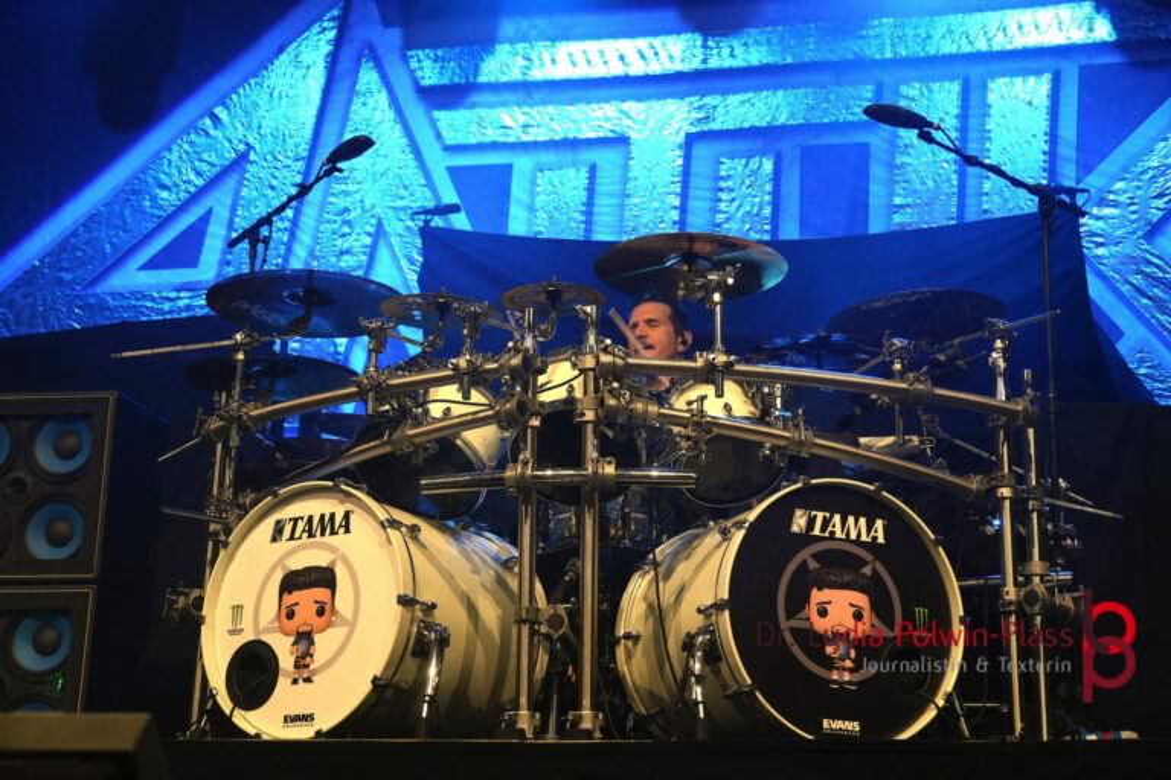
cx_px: 586
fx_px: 1854
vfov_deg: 23.8
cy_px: 390
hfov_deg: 35.1
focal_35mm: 57
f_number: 4
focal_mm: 38
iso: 2500
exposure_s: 1/160
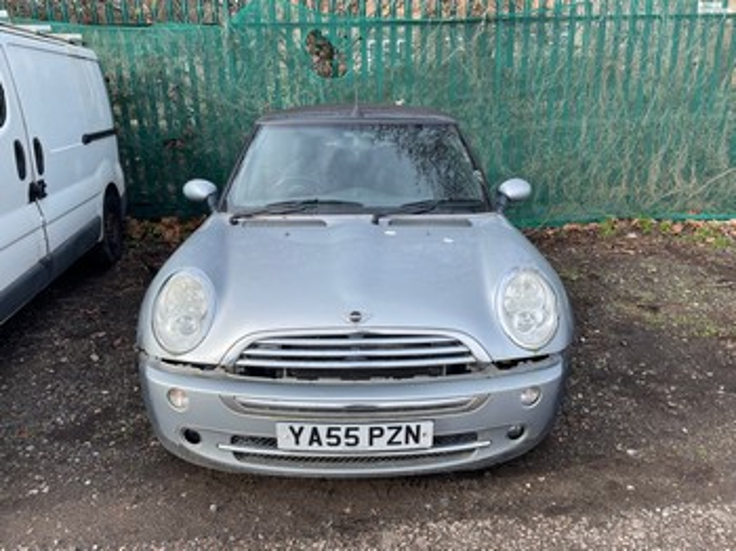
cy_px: 276
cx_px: 368
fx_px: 552
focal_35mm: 26
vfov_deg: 53.0
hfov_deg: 67.3
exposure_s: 1/1147
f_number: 1.6
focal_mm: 4.2
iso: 32
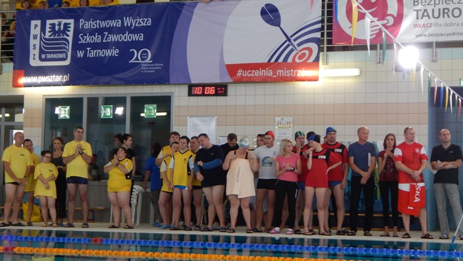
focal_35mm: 73
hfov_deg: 28.9
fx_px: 896
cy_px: 127
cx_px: 252
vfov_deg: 16.5
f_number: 4
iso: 400
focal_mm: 10.9
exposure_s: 1/80
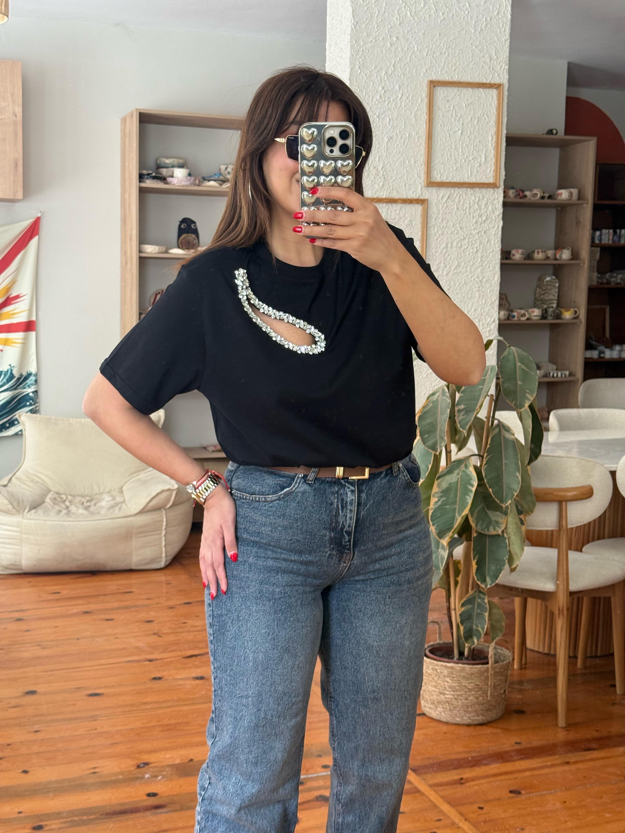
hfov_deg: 30.3
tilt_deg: -20.2
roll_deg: -1.0
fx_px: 1156
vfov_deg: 39.7
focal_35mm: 48
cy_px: 416
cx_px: 312
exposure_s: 1/100
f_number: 1.78
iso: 100
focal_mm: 6.76
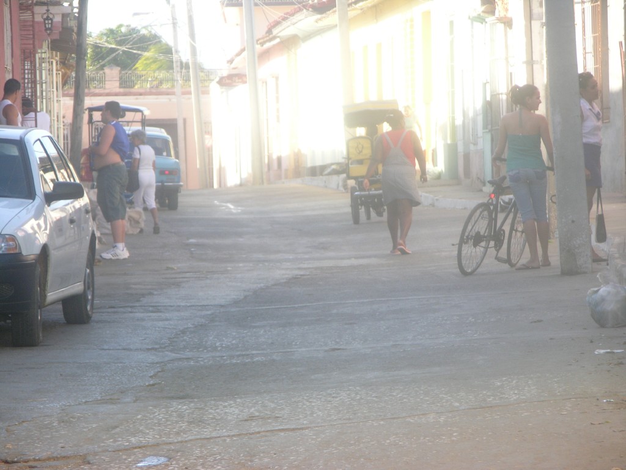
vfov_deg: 7.1
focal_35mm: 210
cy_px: 235
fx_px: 3798
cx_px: 313
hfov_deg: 9.4
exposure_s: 1/160
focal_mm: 52.4
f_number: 4.1
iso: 100
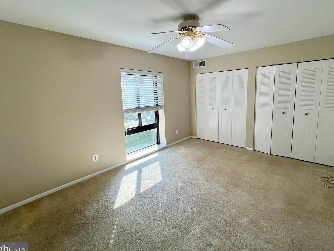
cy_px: 112
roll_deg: +2.1
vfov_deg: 81.5
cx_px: 174
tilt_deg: -7.2
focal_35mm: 15
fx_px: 145
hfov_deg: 98.1
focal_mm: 1.57
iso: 32
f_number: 1.8
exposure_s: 1/168
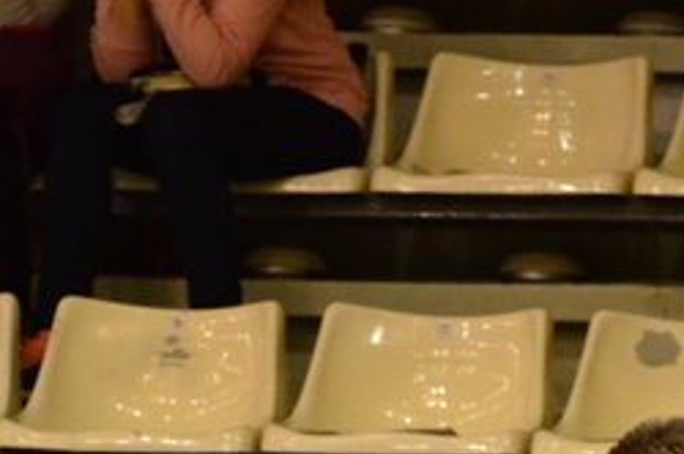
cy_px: 596
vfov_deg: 1.7
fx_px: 15021
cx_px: 895
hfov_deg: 2.6
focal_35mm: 792
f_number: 5
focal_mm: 165
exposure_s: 1/400
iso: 4000
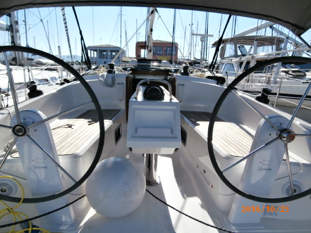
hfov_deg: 71.6
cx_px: 156
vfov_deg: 56.8
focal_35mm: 24
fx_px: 216
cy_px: 116
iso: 100
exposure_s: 1/1600
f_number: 3
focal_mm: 4.2
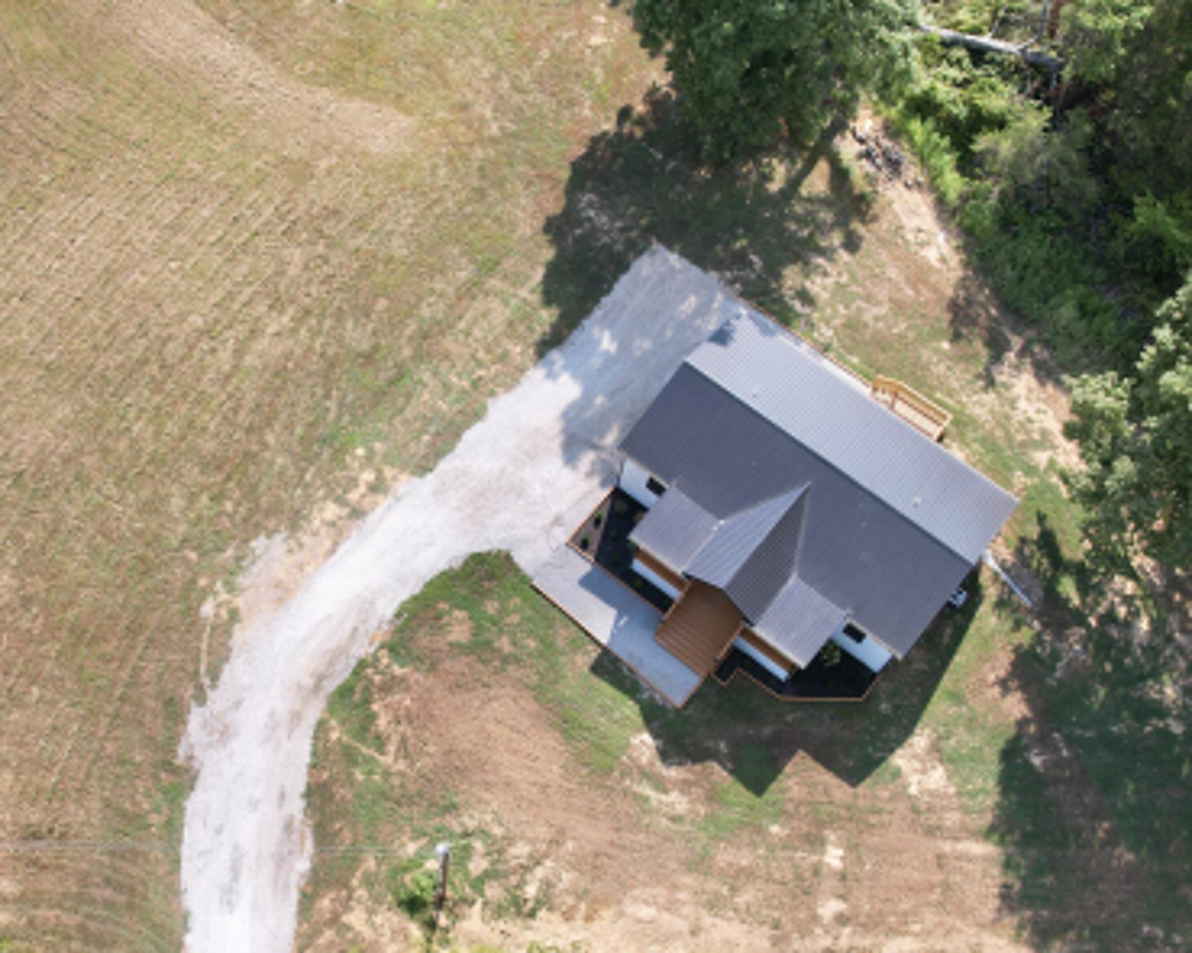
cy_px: 507
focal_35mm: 42
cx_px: 439
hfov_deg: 43.5
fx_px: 1481
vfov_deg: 35.6
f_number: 2.8
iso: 110
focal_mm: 8.38
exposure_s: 1/725
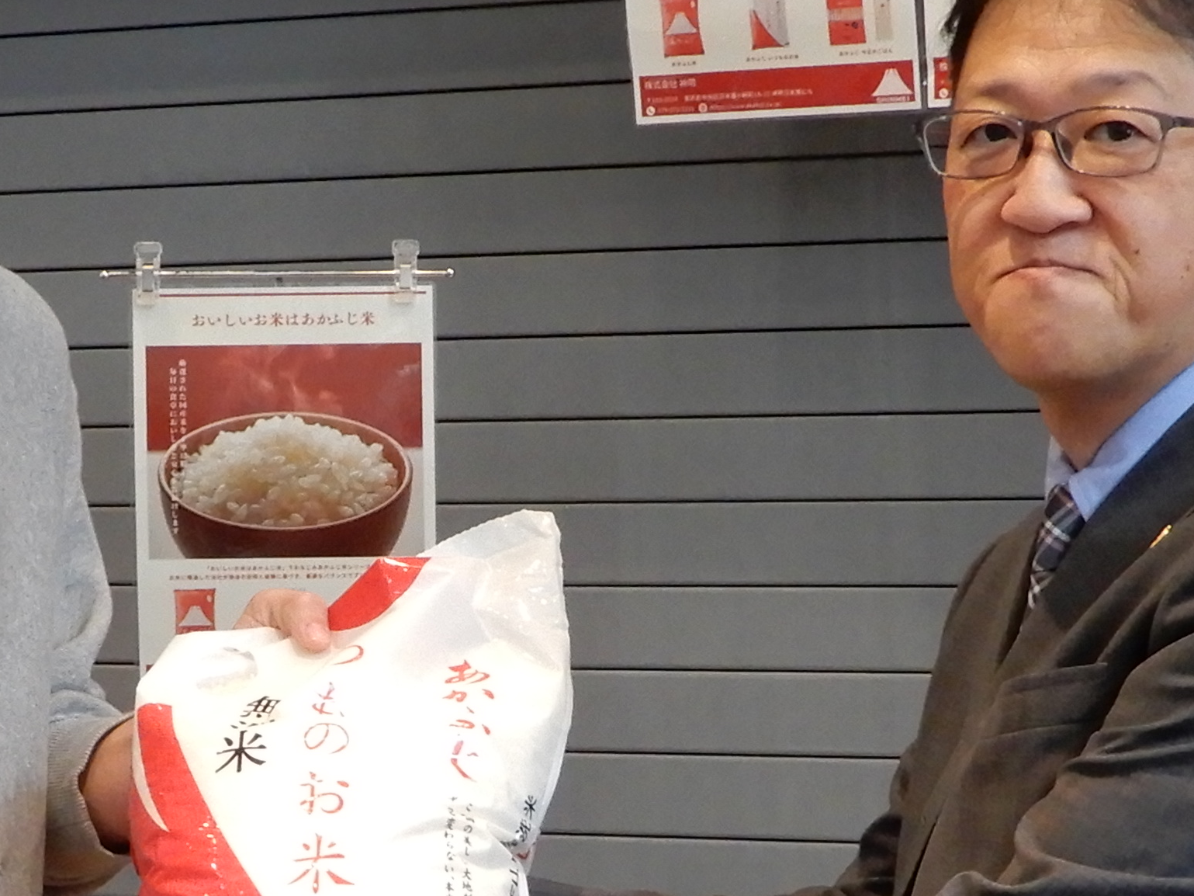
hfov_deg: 15.4
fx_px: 4415
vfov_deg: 11.5
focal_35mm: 128
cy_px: 686
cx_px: 458
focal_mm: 6.8
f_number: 4
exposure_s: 1/25
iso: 400
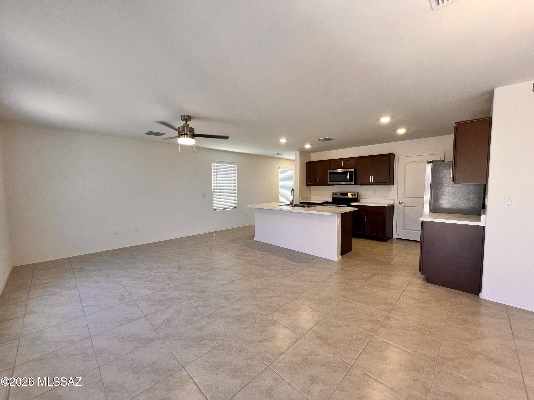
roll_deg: +0.4
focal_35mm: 13
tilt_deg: -3.8
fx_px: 201
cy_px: 200
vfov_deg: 89.9
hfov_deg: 106.2
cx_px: 267
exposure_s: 1/120
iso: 100
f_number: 1.8
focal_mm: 1.57
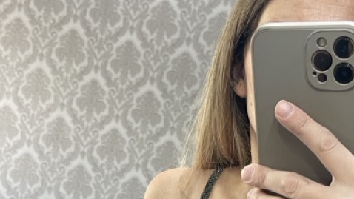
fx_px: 685
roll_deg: -10.9
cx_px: 227
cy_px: 294
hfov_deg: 28.8
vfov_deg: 15.3
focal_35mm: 73
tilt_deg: -24.5
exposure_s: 1/60
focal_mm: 5.1
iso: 125
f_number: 1.6
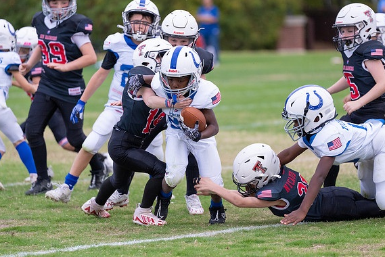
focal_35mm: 246
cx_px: 194
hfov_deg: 8.4
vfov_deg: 5.6
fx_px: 2632
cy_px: 130
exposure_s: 1/1250
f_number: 2.8
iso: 2000
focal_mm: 200
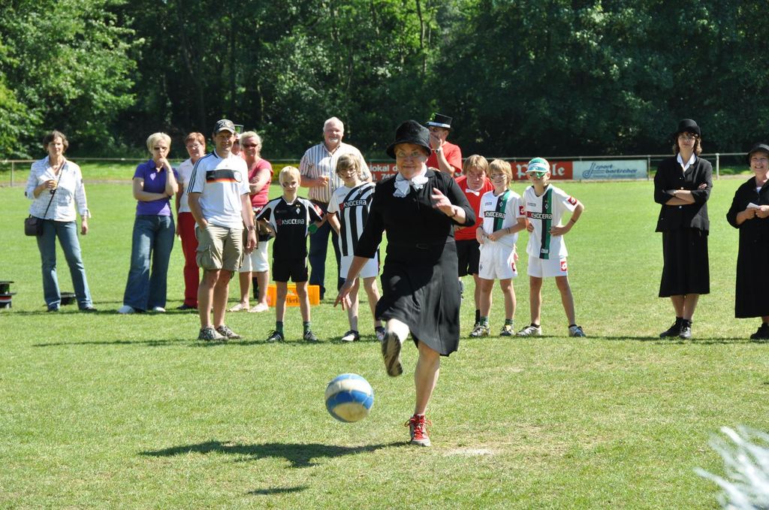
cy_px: 255
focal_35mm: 123
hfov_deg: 16.7
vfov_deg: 11.1
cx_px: 384
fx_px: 2623
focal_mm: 82
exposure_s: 1/250
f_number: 8
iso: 200
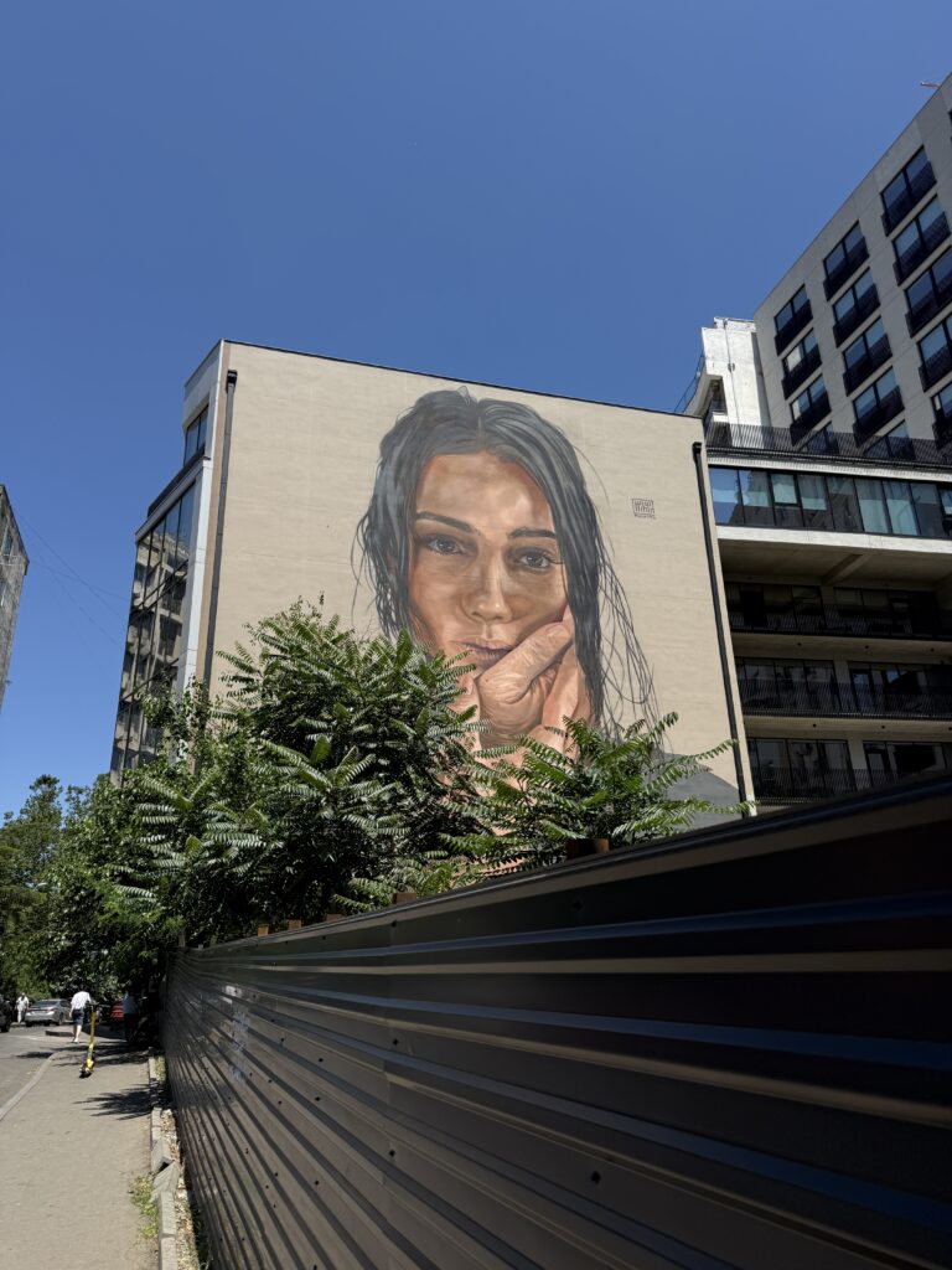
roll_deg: -0.1
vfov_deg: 71.6
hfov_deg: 56.8
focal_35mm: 24
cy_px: 635
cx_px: 476
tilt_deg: +19.9
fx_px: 880
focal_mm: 6.76
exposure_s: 1/4673
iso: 80
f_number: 1.78
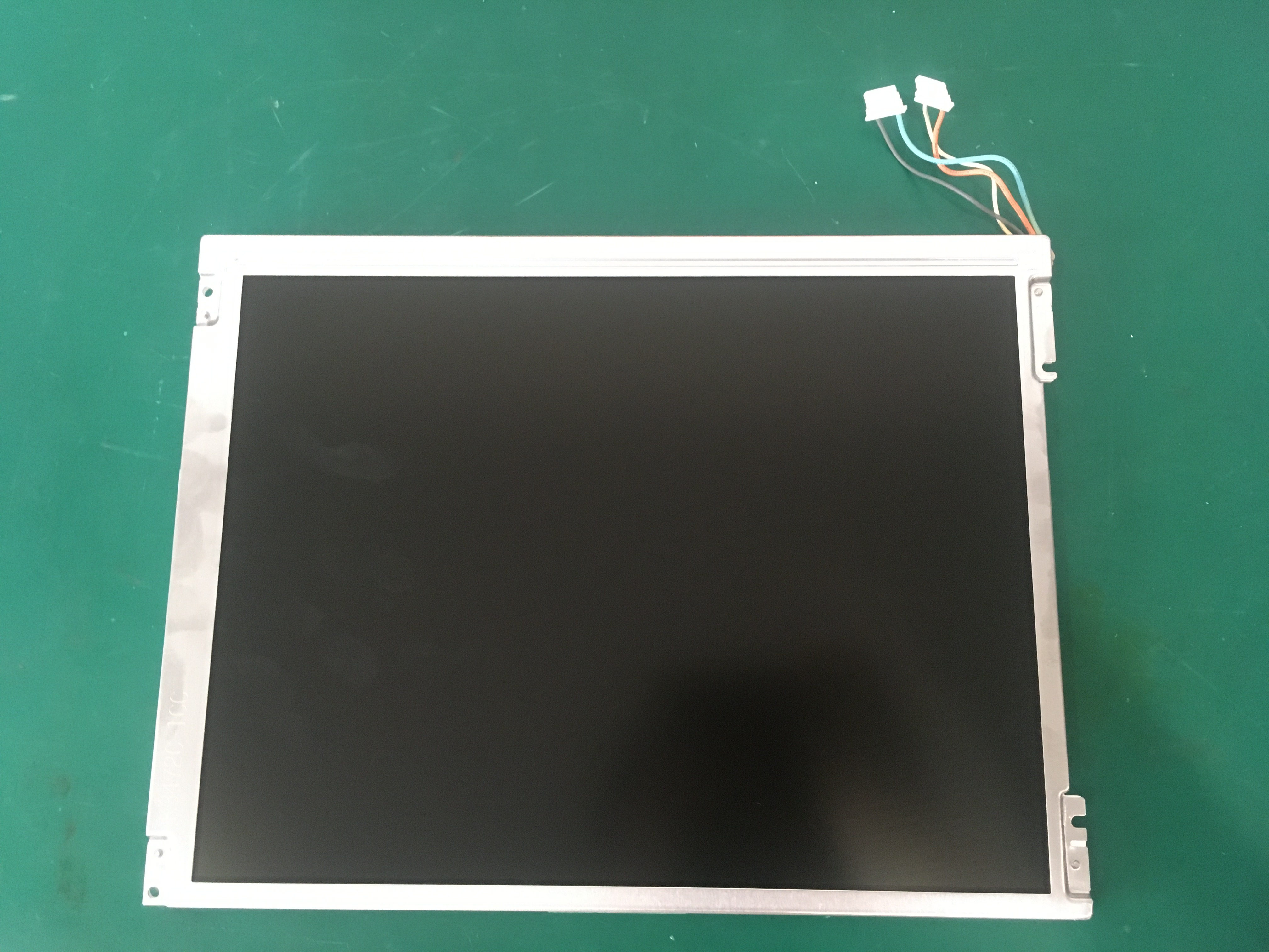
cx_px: 634
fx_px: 1063
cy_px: 476
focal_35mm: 29
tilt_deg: -78.5
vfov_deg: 48.2
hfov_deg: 61.7
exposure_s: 1/17
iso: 250
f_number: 2.2
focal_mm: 4.15
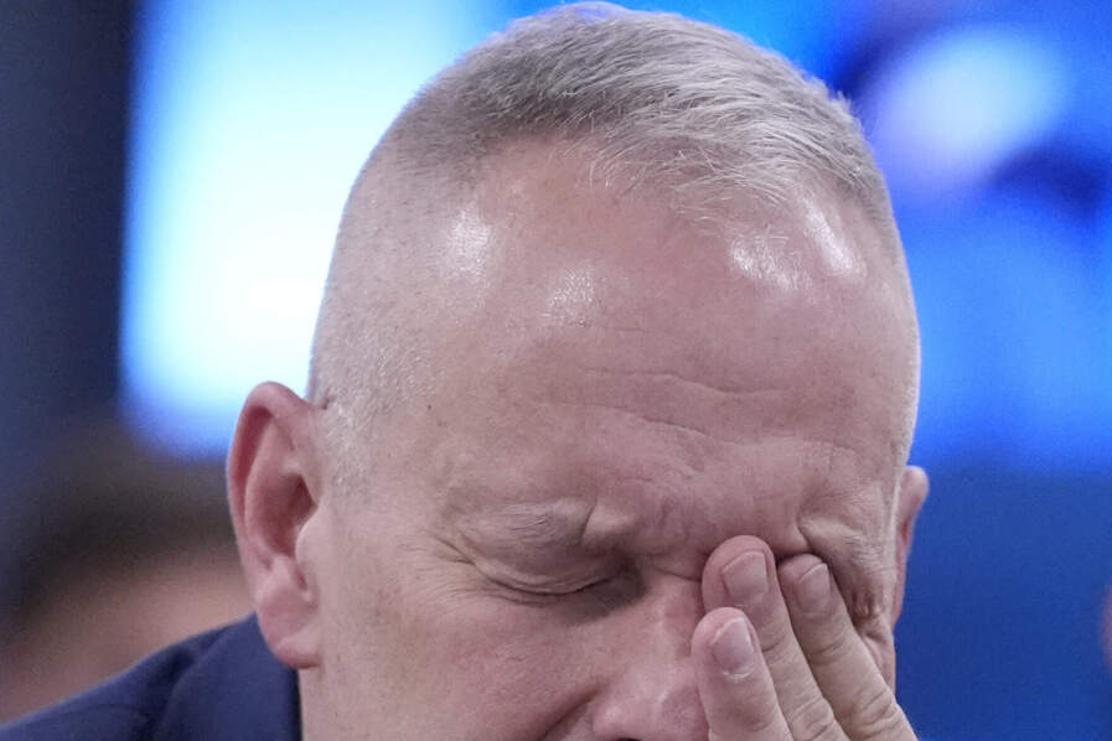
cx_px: 739
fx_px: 16123
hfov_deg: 3.9
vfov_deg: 2.6
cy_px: 1130
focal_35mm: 522
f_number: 2.8
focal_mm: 156
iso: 8000
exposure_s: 1/1000
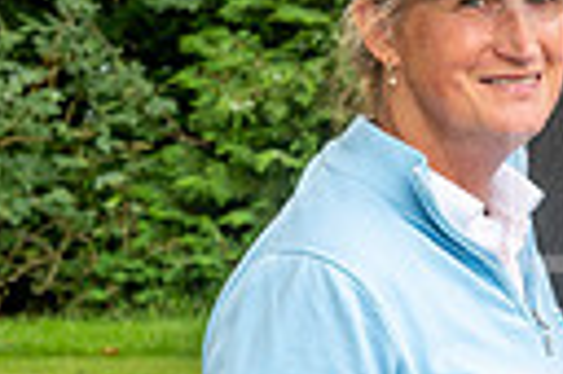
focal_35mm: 267
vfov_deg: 5.1
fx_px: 4170
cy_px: 210
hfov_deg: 7.3
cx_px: 1293
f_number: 7.1
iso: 160
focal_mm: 50
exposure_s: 1/80
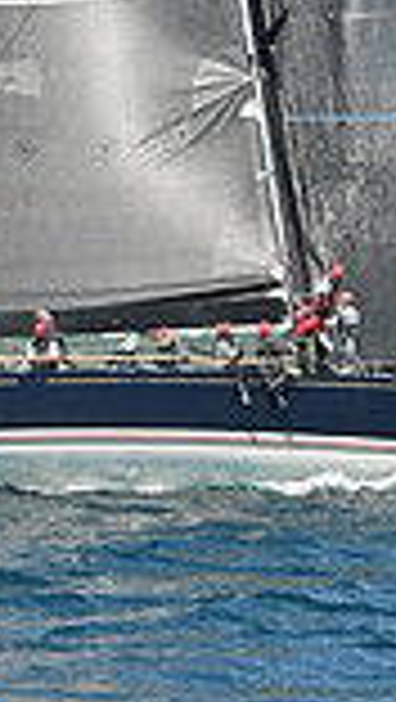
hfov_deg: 3.9
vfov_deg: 6.9
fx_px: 5812
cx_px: 268
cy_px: -36
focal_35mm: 312
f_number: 8
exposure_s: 1/1000
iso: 320
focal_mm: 80
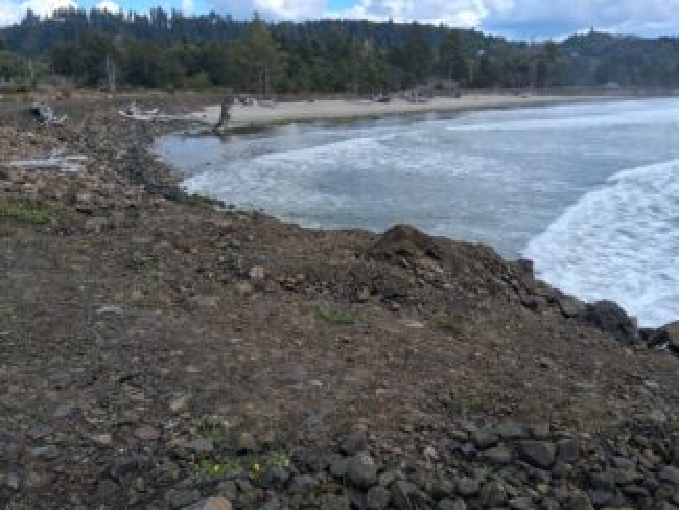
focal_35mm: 32
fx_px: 628
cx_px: 351
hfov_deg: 56.8
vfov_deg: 44.0
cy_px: 211
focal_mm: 3.98
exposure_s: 1/508
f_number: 1.8
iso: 25
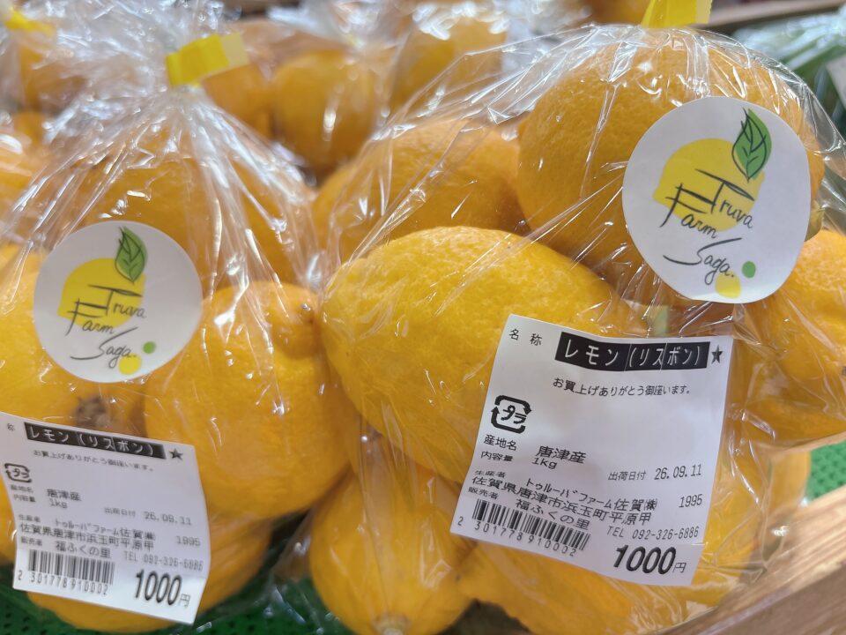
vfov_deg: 53.1
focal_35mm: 26
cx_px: 423
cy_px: 318
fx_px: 635
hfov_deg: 67.3
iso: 100
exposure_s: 1/120
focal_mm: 5.96
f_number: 1.6
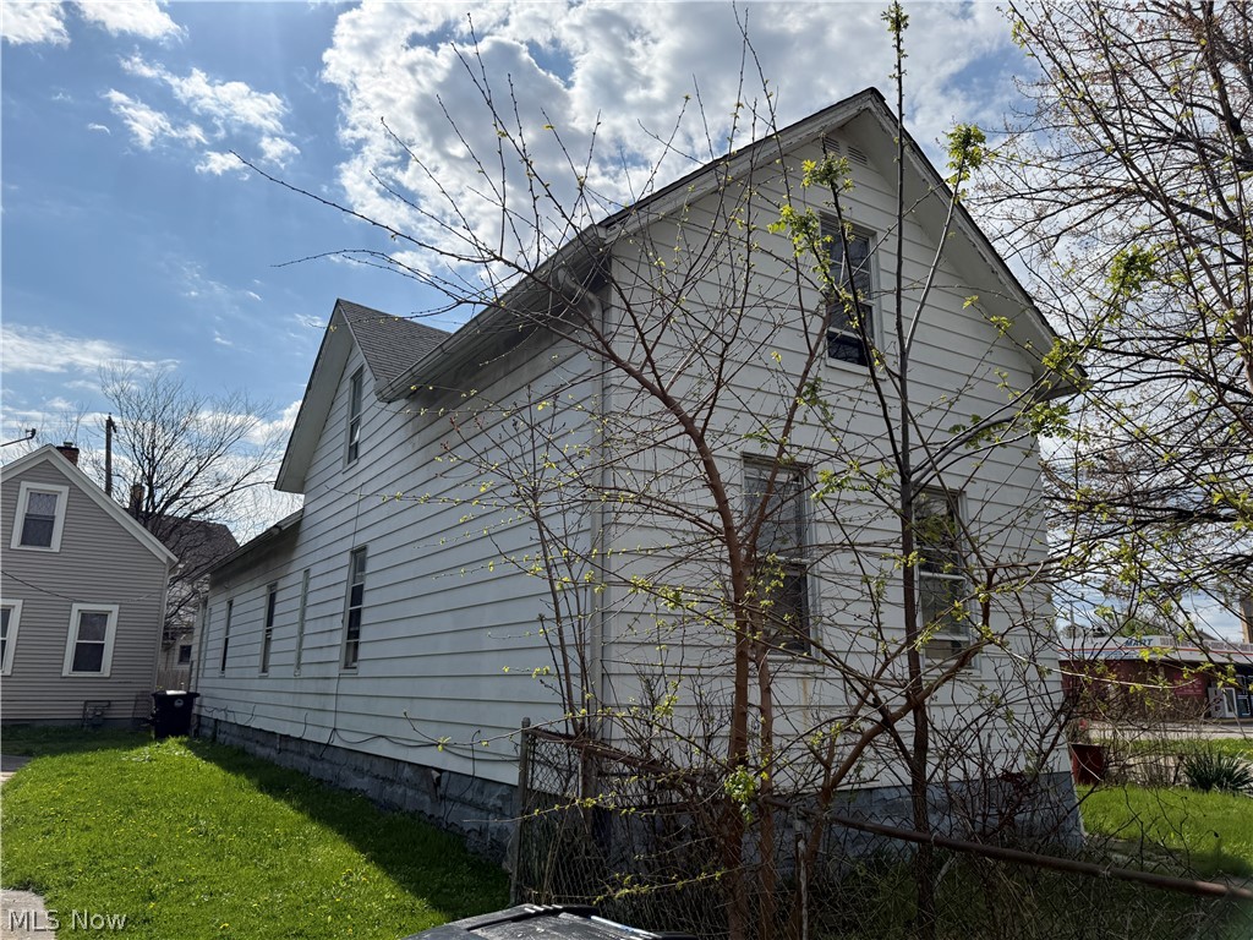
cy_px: 470
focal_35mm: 24
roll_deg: -0.9
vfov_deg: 56.8
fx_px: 869
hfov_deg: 71.6
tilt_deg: +14.2
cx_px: 626
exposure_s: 1/14286
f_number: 1.78
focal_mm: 6.76
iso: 100
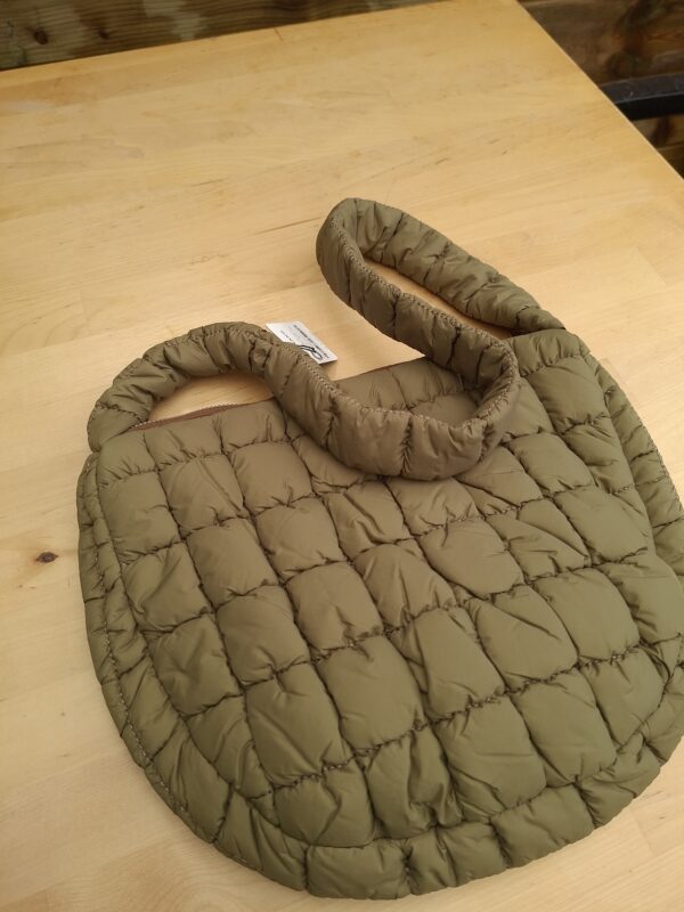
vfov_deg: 73.9
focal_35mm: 23
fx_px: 606
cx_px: 342
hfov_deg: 58.9
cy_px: 456
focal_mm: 5.54
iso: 50
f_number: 1.8
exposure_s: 1/174
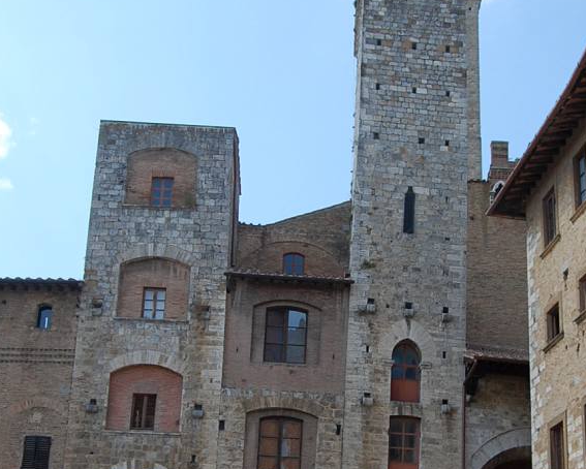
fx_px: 1110
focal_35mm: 64
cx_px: 335
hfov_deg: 29.5
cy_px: 333
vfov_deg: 23.7
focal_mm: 26
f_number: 10
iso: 320
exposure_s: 1/250
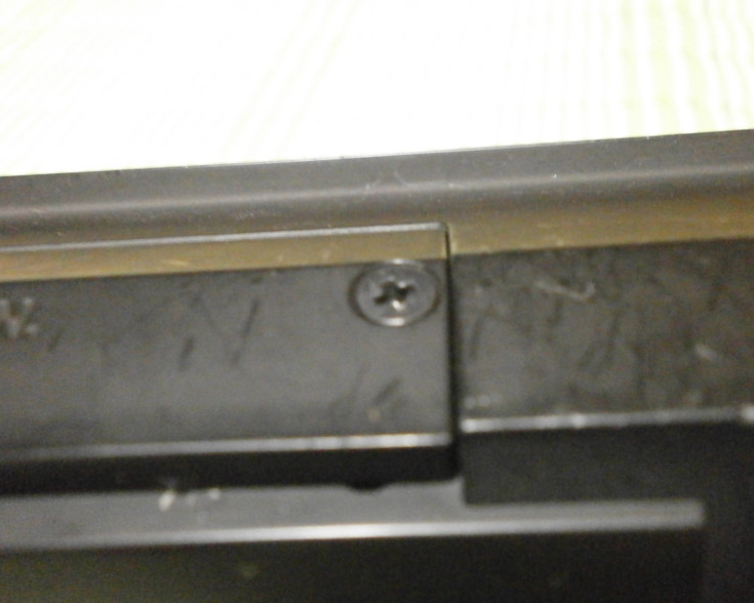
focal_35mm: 34
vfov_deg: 43.4
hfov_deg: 52.8
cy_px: 307
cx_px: 401
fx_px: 759
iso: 1600
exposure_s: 1/8
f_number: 3.1
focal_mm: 5.8
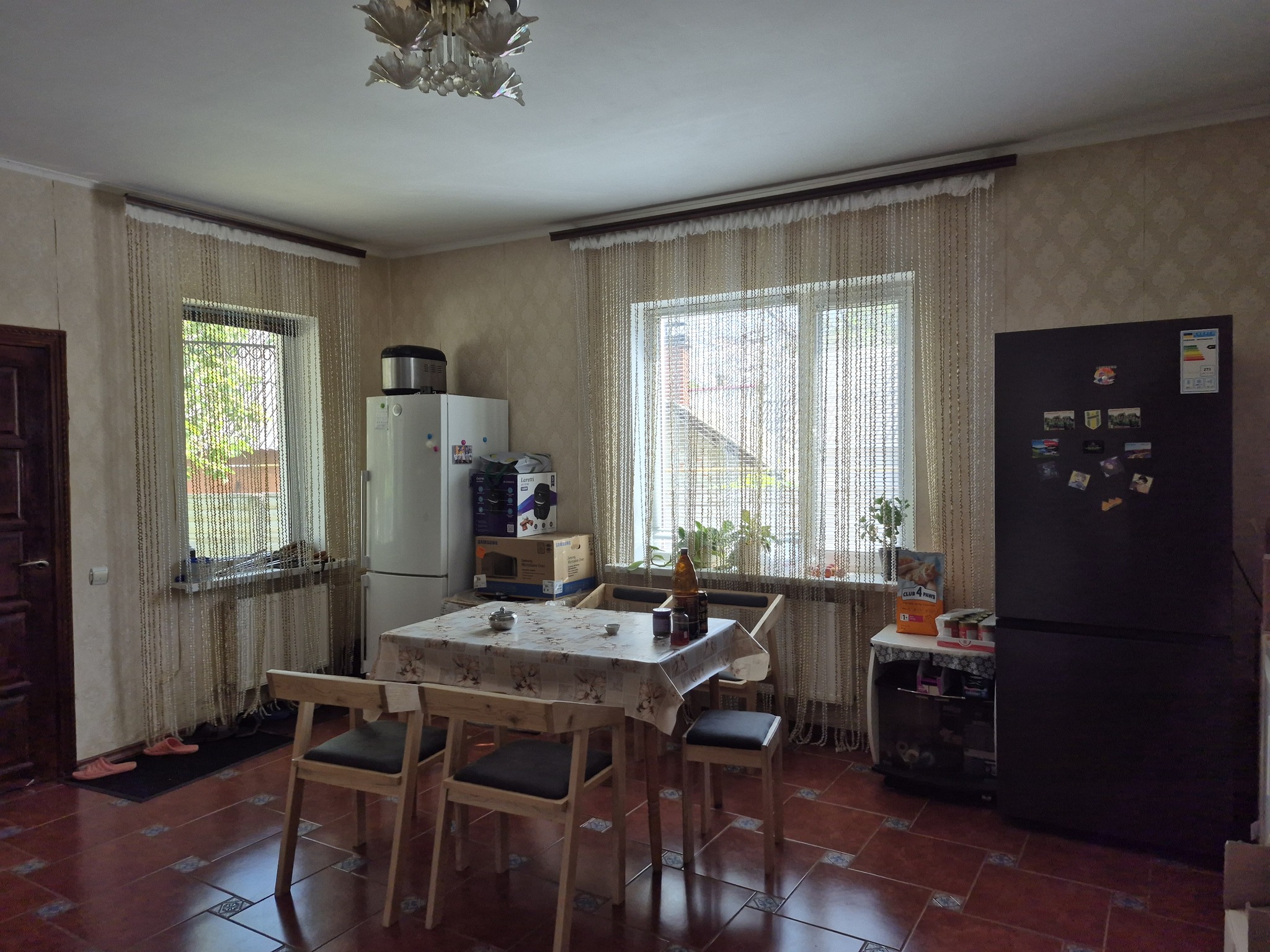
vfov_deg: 58.9
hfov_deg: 73.9
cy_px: 476
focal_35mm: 23
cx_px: 635
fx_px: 844
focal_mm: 5.4
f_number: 1.8
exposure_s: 1/180
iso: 50
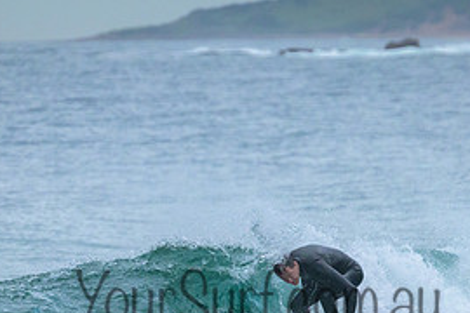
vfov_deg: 1.1
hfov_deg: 1.6
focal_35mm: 1308
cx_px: 256
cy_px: 281
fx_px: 17075
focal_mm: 610
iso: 3600
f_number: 11
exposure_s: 1/1250
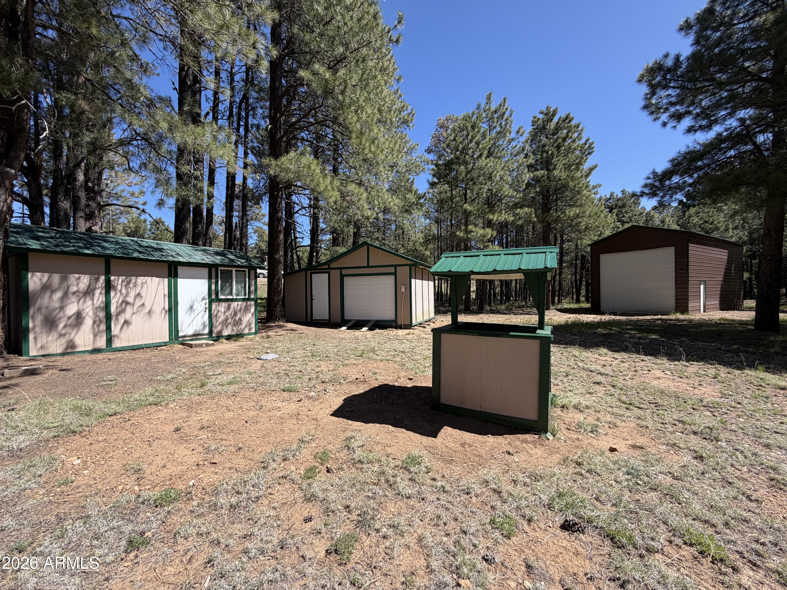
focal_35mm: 14
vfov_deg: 85.7
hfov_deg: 102.1
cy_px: 295
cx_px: 394
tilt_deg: +0.0
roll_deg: +1.4
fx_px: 318
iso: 32
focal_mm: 2.22
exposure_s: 1/770
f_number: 2.2
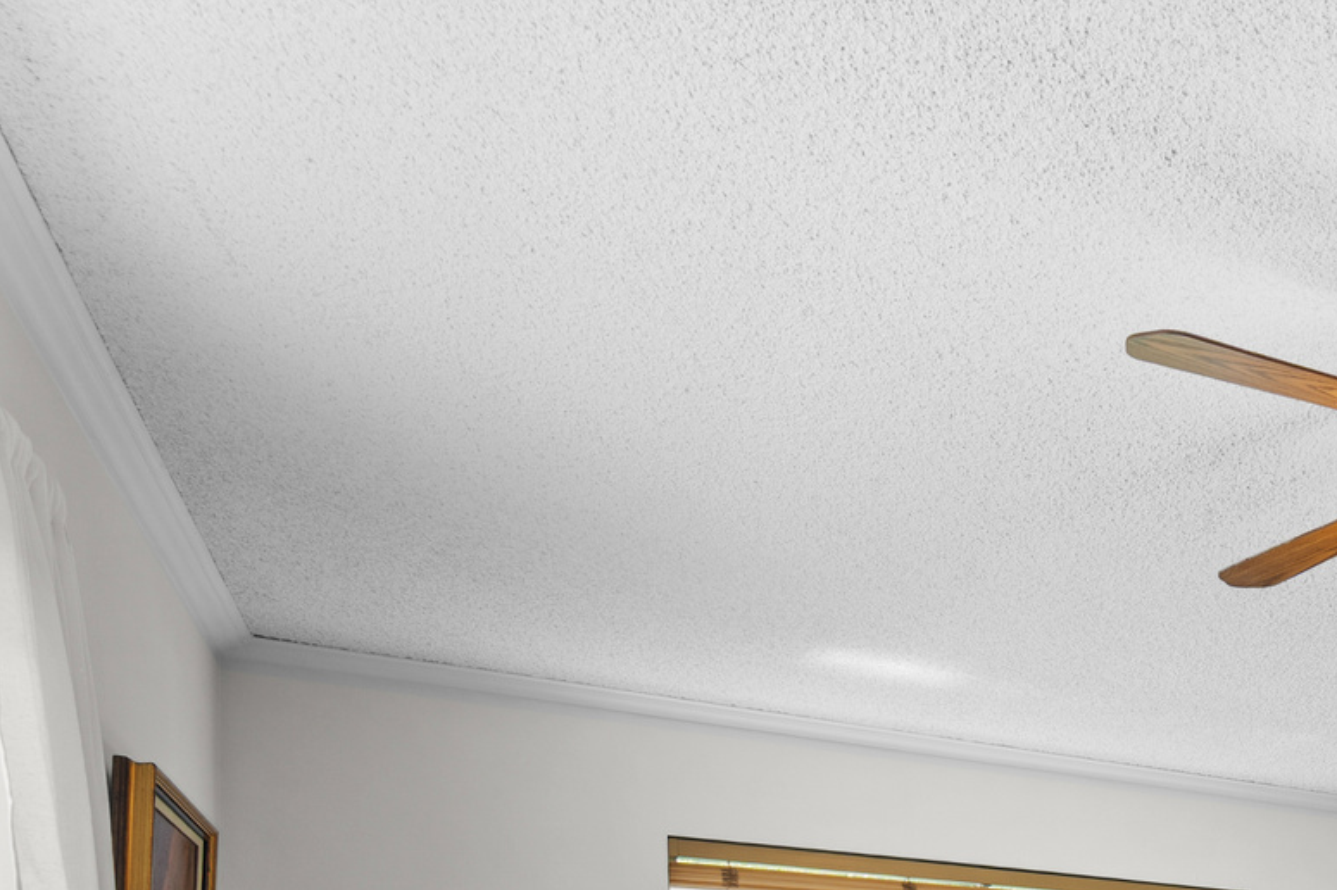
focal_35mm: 37
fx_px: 1373
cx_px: 1582
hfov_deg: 38.9
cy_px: 1101
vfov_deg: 30.0
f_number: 7.1
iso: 500
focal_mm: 14
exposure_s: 1/6
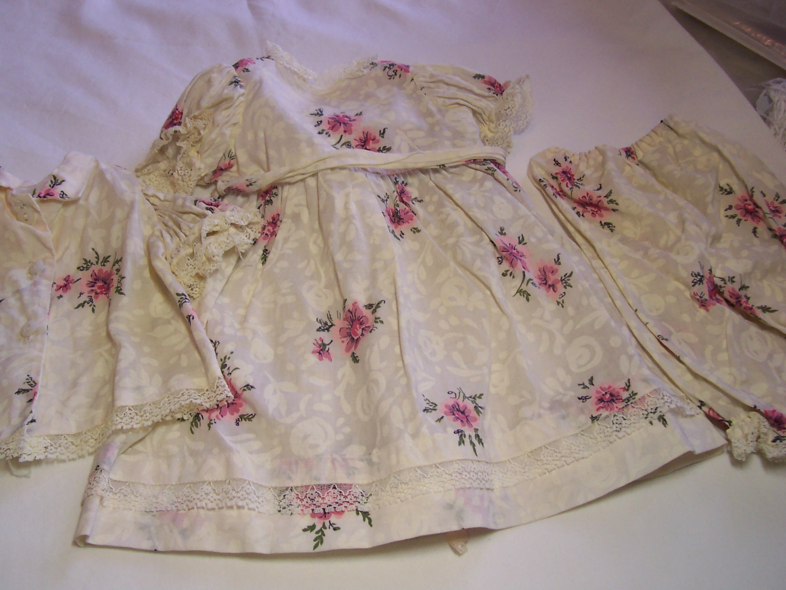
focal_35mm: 37
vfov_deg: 38.7
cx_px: 393
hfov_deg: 50.1
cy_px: 295
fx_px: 840
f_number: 2.8
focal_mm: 5.6
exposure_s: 1/45
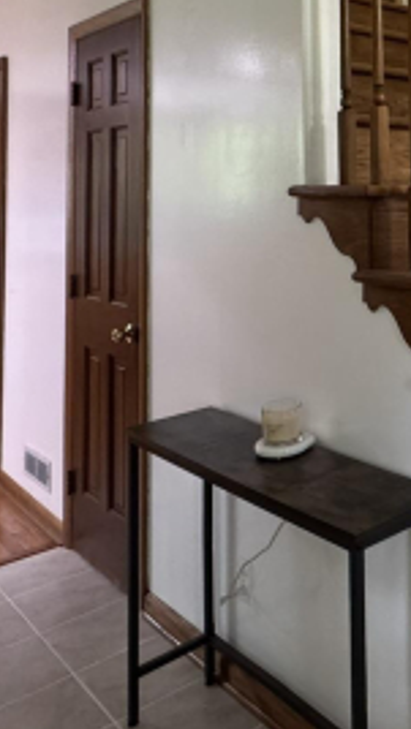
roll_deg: +0.7
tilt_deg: +4.0
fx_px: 735
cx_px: 505
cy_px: 147
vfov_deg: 49.7
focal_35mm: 38
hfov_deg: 27.2
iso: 800
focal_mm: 2.22
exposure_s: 1/60
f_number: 2.2
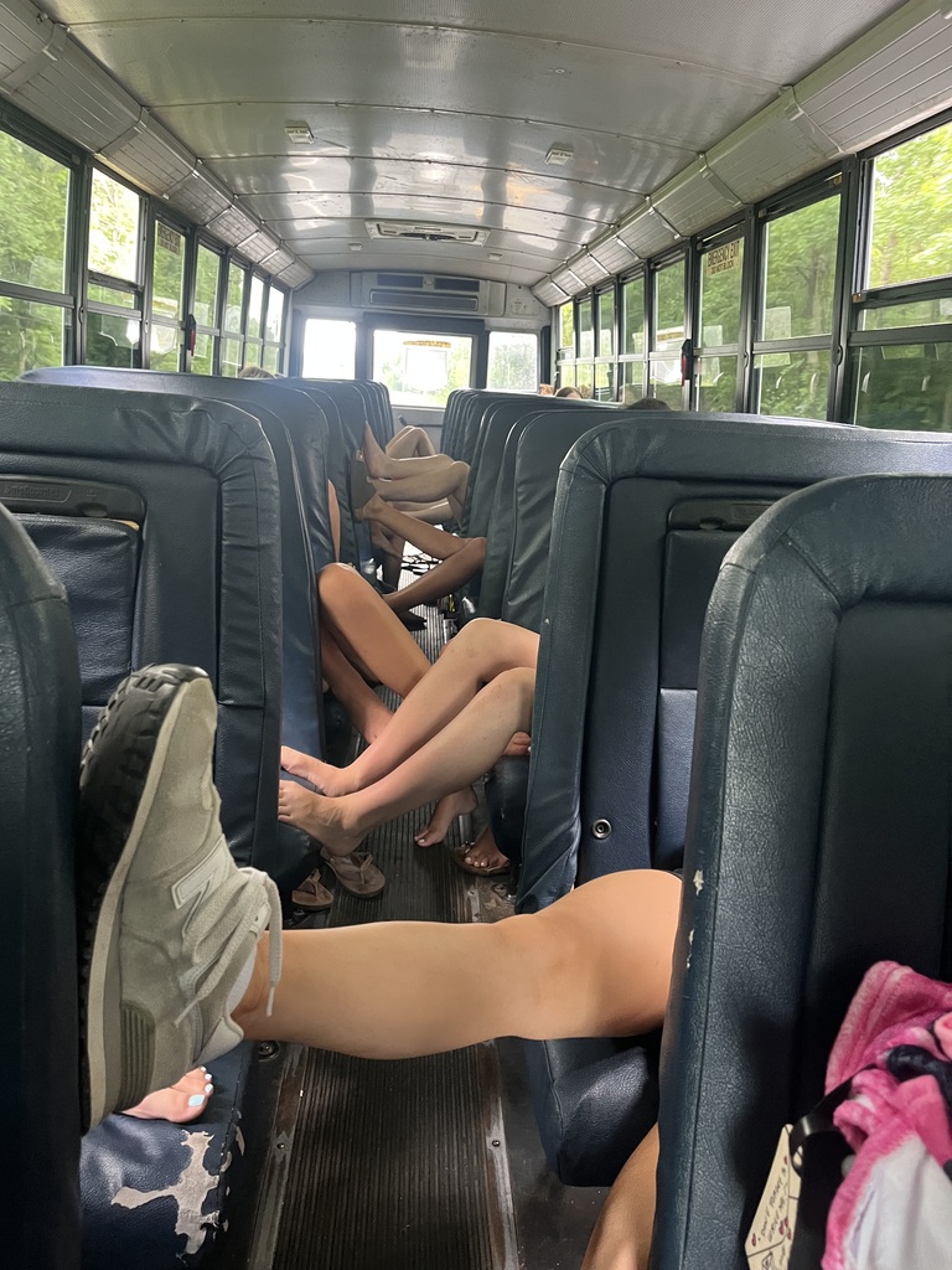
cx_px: 476
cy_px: 635
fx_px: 953
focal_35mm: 26
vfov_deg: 67.3
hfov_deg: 53.1
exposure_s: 1/60
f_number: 1.6
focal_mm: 5.1
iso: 320
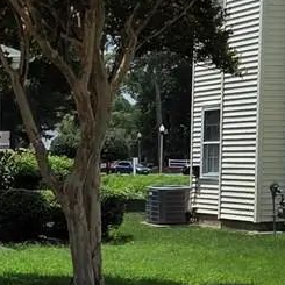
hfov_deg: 16.0
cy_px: 119
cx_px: -285
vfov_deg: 20.4
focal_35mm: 85
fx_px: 792
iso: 64
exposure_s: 1/7891
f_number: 1.8
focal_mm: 5.4
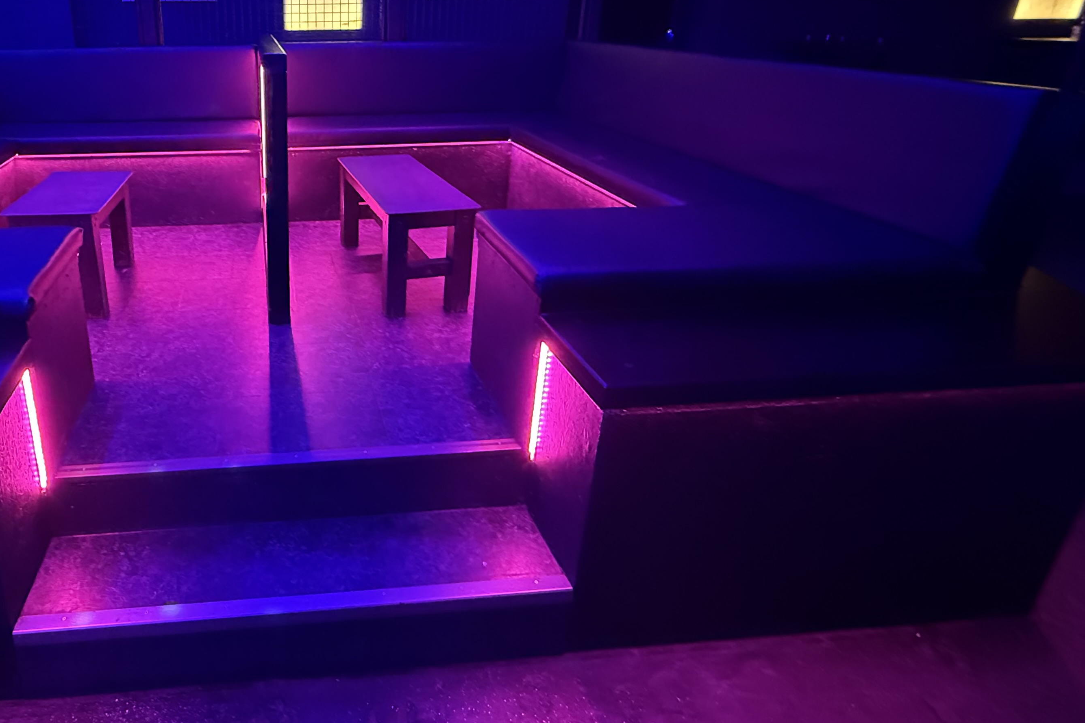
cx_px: 311
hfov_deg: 74.6
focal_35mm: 22
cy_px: 235
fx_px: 663
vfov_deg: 55.9
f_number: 2.2
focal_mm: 2.22
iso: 1600
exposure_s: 1/38
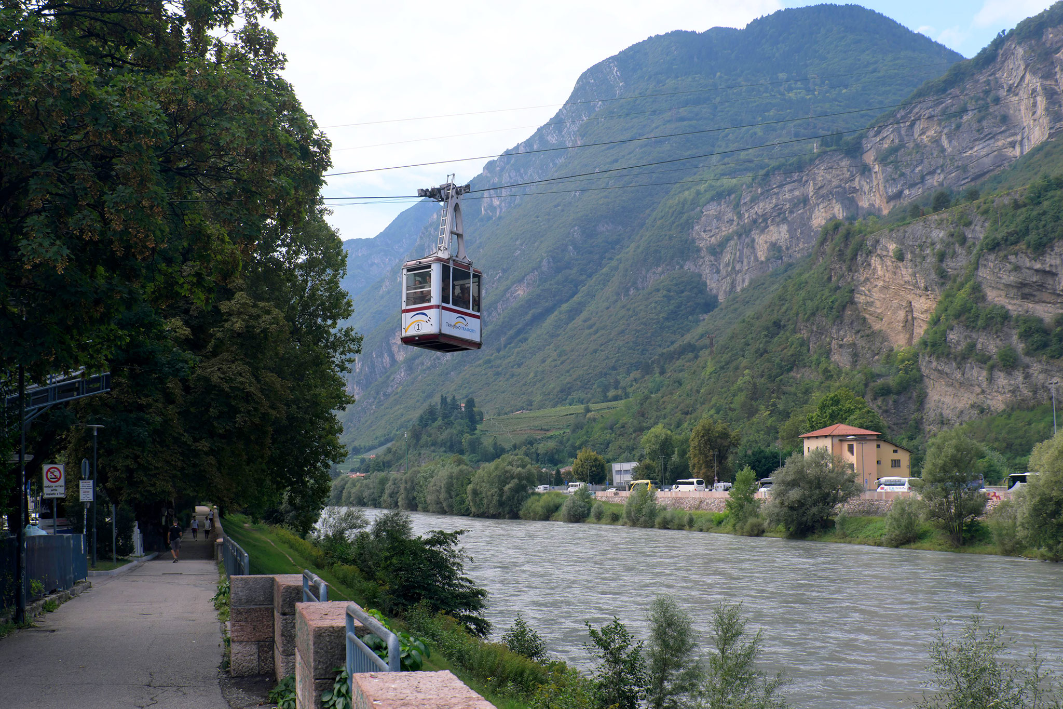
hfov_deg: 53.1
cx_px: 532
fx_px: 1063
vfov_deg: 36.9
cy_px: 354
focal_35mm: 36
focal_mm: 24.3
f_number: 6.4
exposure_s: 1/90
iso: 200
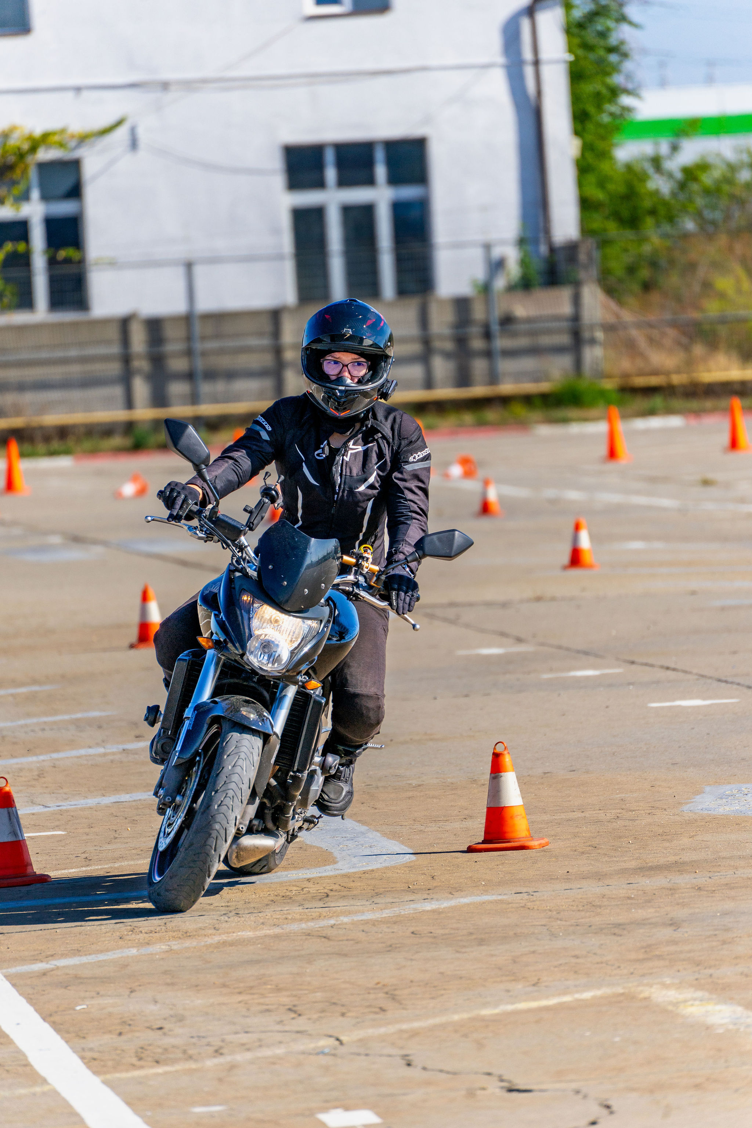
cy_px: 564
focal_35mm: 300
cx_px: 376
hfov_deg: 4.6
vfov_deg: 6.9
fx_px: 9399
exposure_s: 1/1250
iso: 125
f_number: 6.3
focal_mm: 300
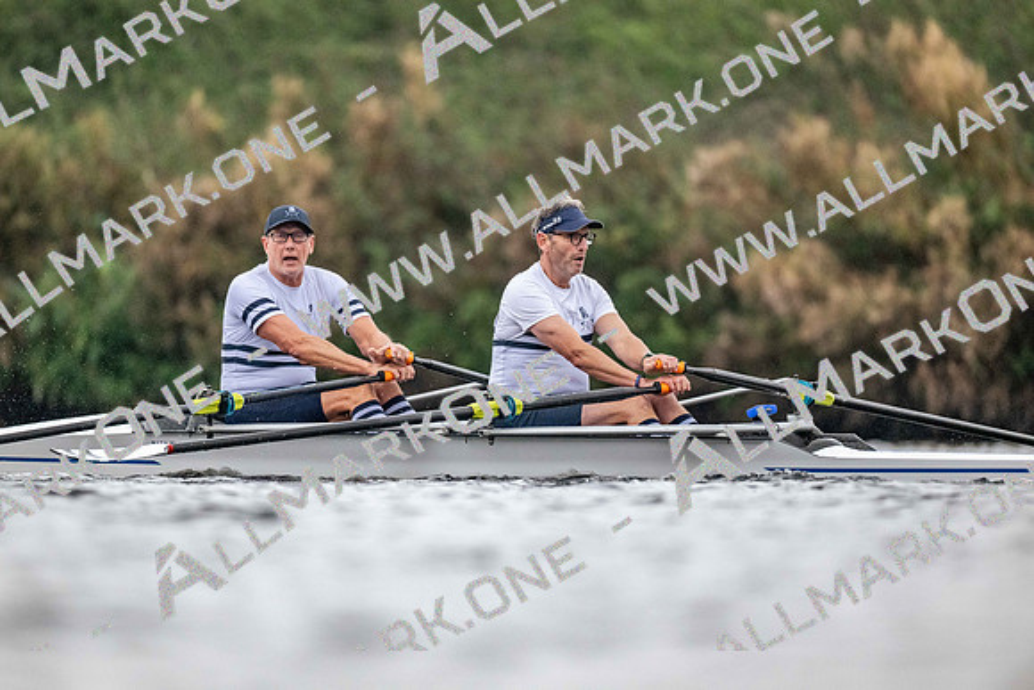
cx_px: 517
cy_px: 345
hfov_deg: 3.4
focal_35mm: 600
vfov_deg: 2.3
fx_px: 17237
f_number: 4
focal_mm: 600
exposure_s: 1/2500
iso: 4500
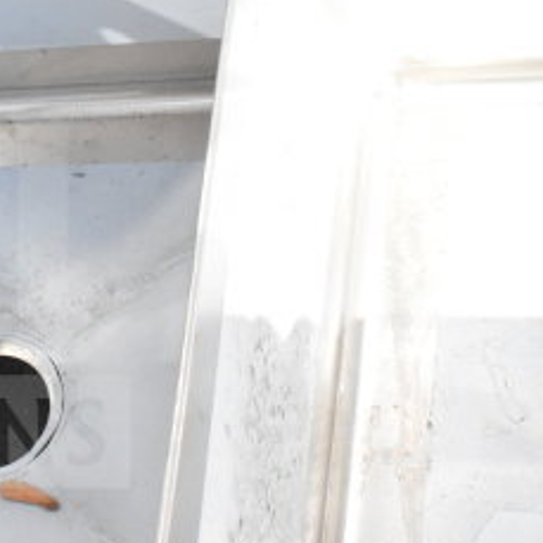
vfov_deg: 16.6
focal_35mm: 105
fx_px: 1866
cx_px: -138
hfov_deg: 15.8
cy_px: 300
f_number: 20
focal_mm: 31
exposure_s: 1/1600
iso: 6400
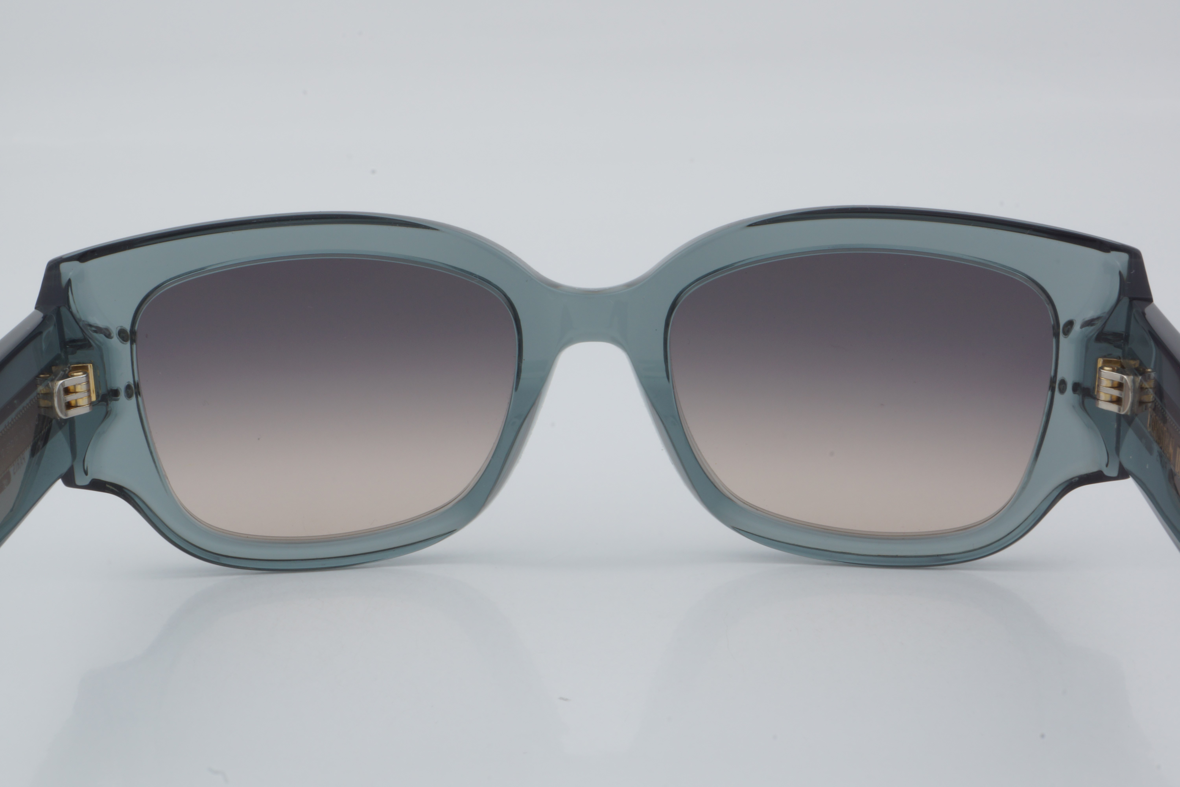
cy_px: 394
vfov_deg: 18.2
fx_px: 2458
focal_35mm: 75
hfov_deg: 27.0
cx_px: 590
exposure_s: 1/4
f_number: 29
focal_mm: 50
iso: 100
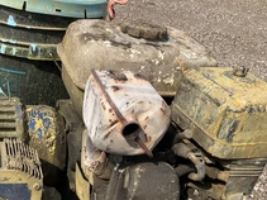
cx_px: 58
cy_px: 153
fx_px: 424
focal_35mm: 55
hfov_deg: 34.0
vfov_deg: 26.2
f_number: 1.8
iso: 25
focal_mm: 3
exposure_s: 1/1311
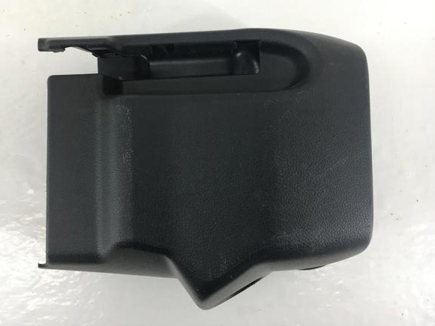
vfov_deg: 44.1
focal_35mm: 32
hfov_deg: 56.8
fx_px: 402
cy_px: 148
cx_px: 206
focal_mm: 4.15
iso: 32
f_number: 2.2
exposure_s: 1/33
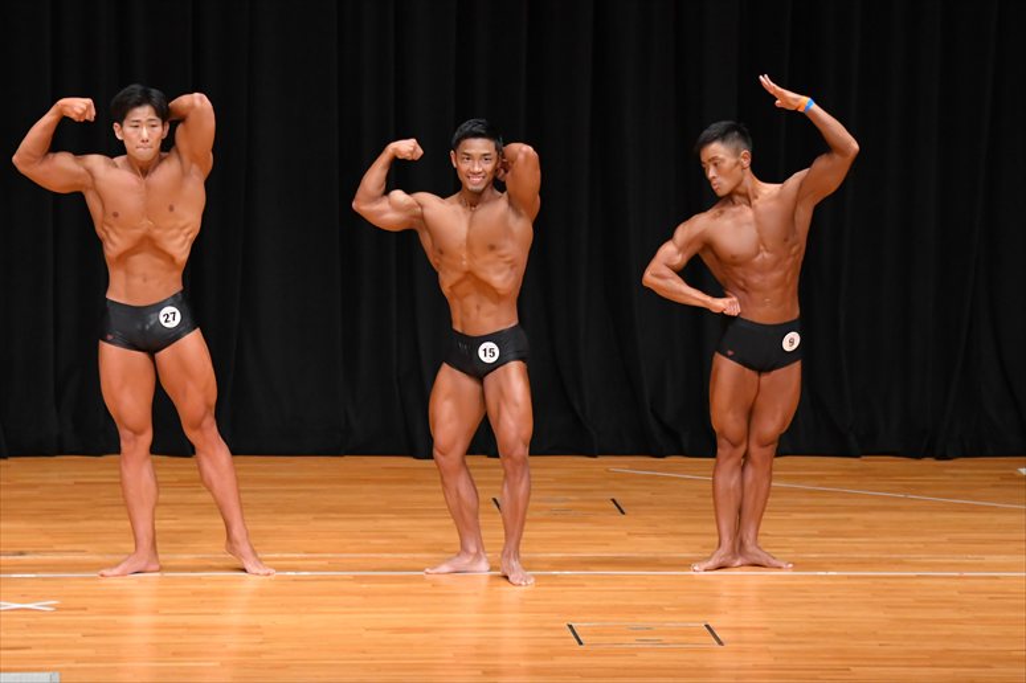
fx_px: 6182
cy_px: 342
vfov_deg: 6.3
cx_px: 513
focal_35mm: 217
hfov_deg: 9.5
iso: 4000
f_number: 5.6
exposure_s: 1/400
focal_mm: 145
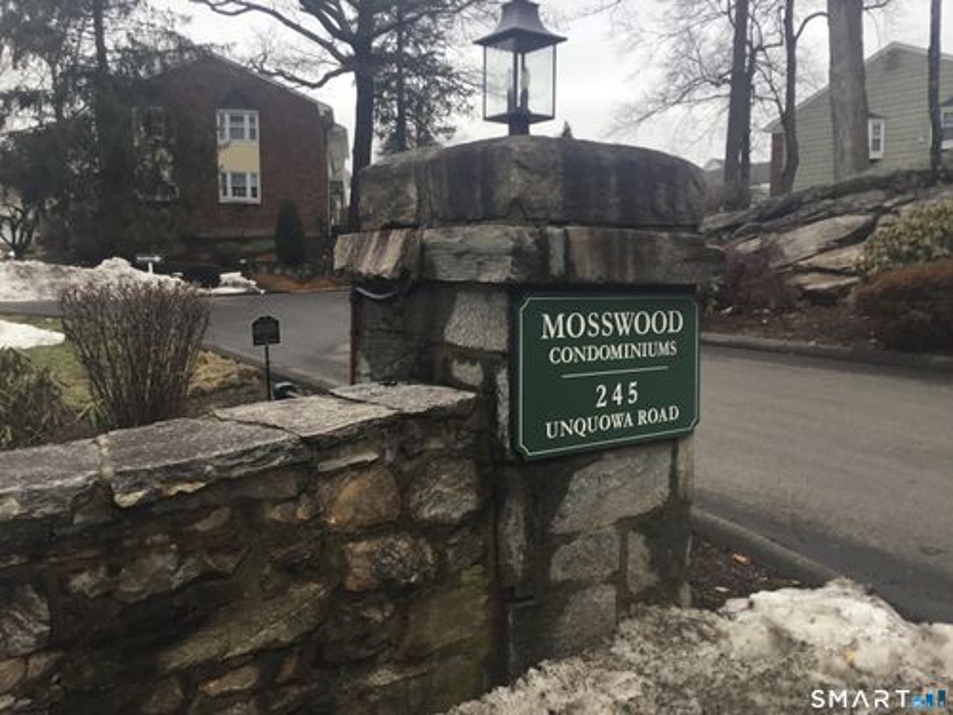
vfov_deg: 45.4
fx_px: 853
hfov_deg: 58.4
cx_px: 476
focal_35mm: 31
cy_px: 358
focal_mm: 3.3
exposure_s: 1/350
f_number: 2.4
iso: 25
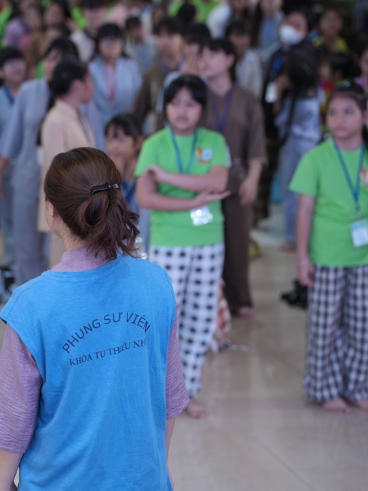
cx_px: 50
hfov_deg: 13.4
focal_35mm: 110
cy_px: 246
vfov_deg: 17.9
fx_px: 1559
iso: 1000
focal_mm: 76
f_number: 2.8
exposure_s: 1/100
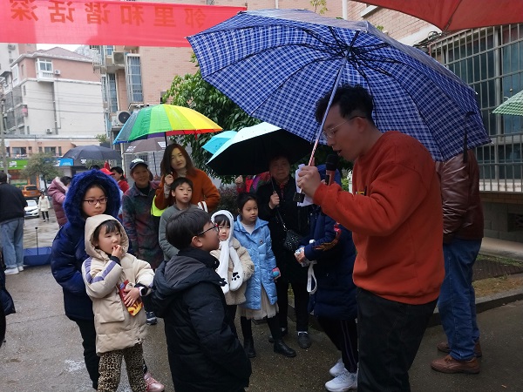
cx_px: 262
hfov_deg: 73.9
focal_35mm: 23
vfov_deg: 58.9
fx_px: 347
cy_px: 196
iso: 40
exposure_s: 1/100
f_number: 1.7
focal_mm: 3.99
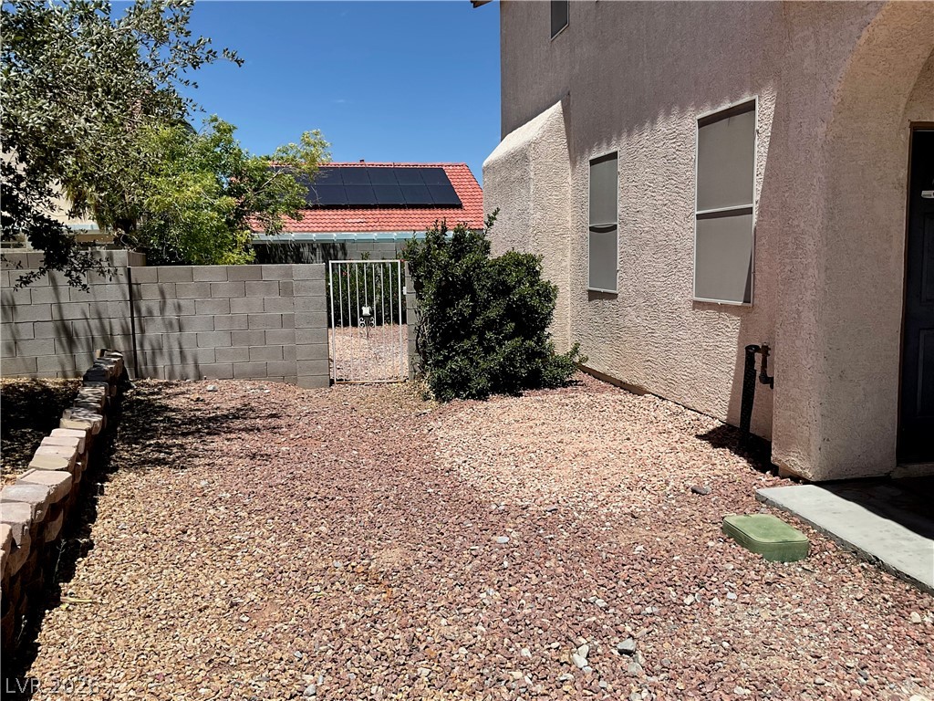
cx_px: 467
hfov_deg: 61.7
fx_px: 782
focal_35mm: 29
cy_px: 350
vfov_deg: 48.2
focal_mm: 3
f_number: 1.8
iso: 16
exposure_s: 1/2959
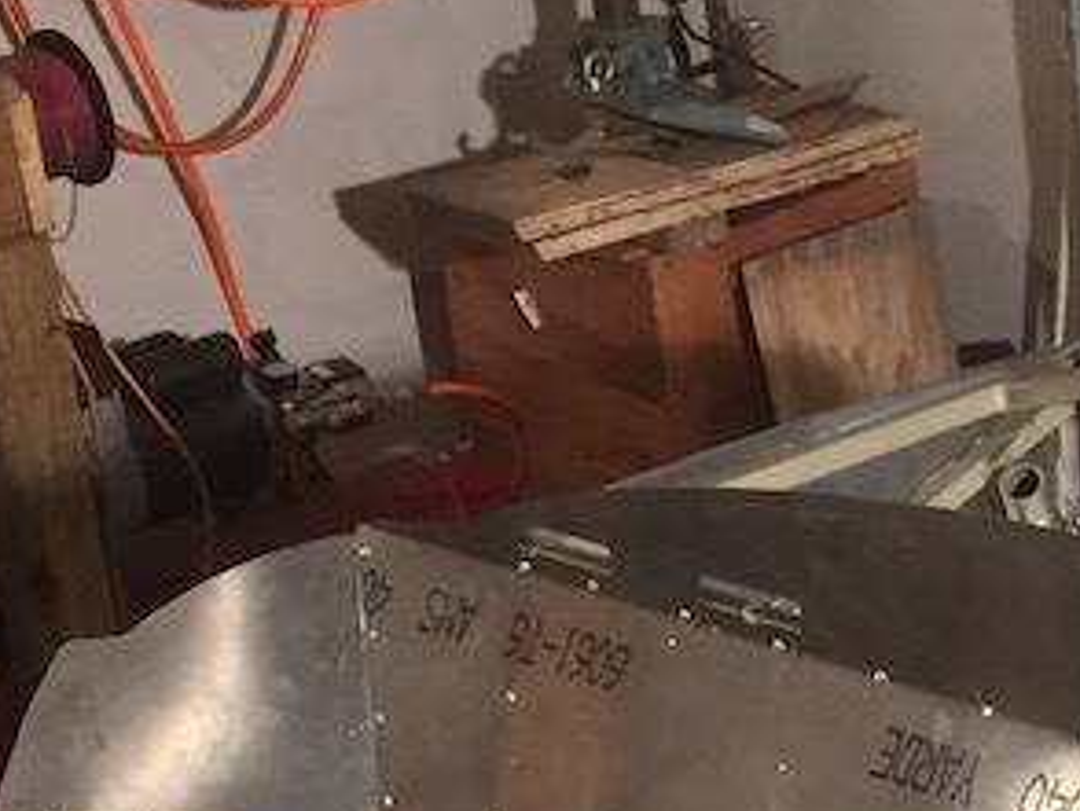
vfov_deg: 14.4
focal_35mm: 101
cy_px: 862
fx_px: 3154
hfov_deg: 19.0
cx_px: 1010
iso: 250
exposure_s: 1/30
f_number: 2.2
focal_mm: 4.15
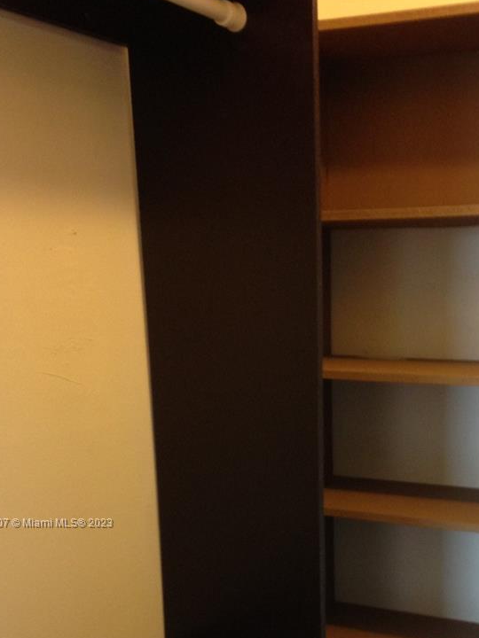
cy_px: 524
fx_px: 1015
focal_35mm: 55
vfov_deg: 33.8
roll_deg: -0.9
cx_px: 349
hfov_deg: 26.3
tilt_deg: -13.2
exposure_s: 1/20
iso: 125
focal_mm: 4.12
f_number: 2.4
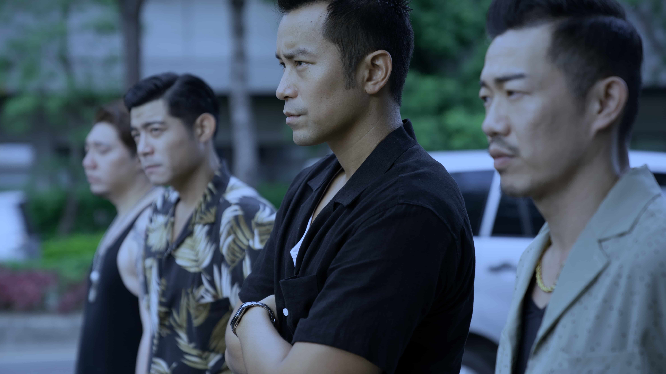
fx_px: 1307
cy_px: 170
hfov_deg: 28.6
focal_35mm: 74
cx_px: 330
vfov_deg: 16.3
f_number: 2.8
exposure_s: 1/1000
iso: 400
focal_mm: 70
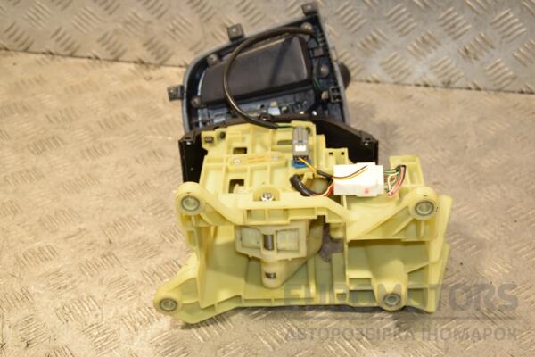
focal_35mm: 63
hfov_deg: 31.9
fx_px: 936
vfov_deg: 21.6
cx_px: 268
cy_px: 178
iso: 800
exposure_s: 1/200
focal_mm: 42
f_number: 6.3
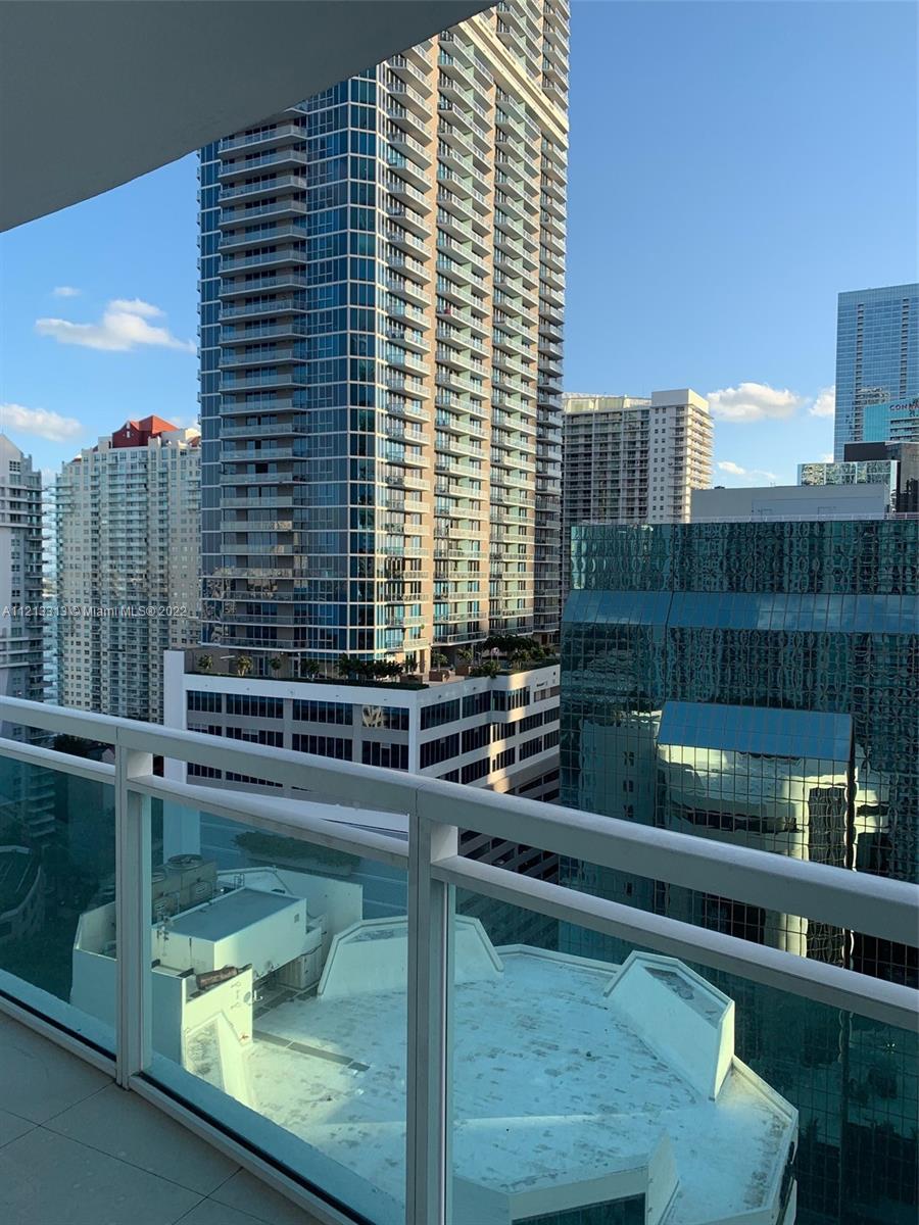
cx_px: 460
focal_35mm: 26
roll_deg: +0.4
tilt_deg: -1.6
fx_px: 920
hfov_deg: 53.1
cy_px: 612
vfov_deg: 67.3
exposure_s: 1/815
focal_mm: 4.25
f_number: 1.8
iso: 25
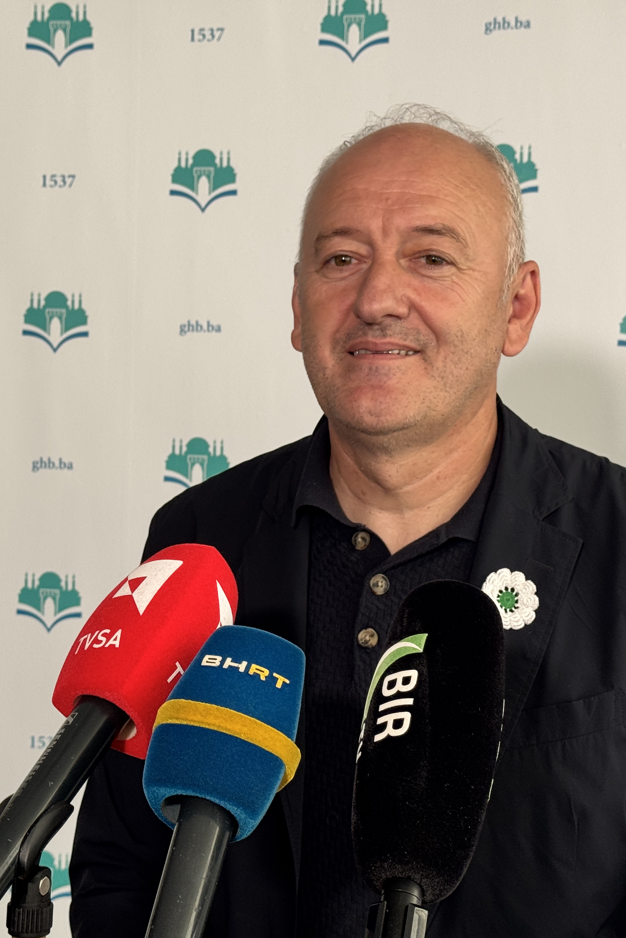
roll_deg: -1.7
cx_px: 318
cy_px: 472
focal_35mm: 67
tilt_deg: -2.7
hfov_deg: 20.3
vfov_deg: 30.1
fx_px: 1747
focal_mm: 6.76
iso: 100
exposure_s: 1/60
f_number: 1.78
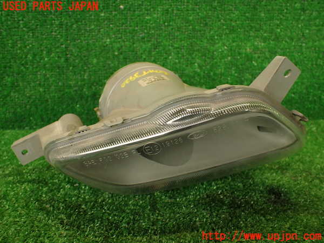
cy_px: 122
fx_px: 300
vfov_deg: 44.2
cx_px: 162
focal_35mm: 32
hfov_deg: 56.8
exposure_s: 1/40
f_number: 2.4
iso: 200
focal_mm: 5.79
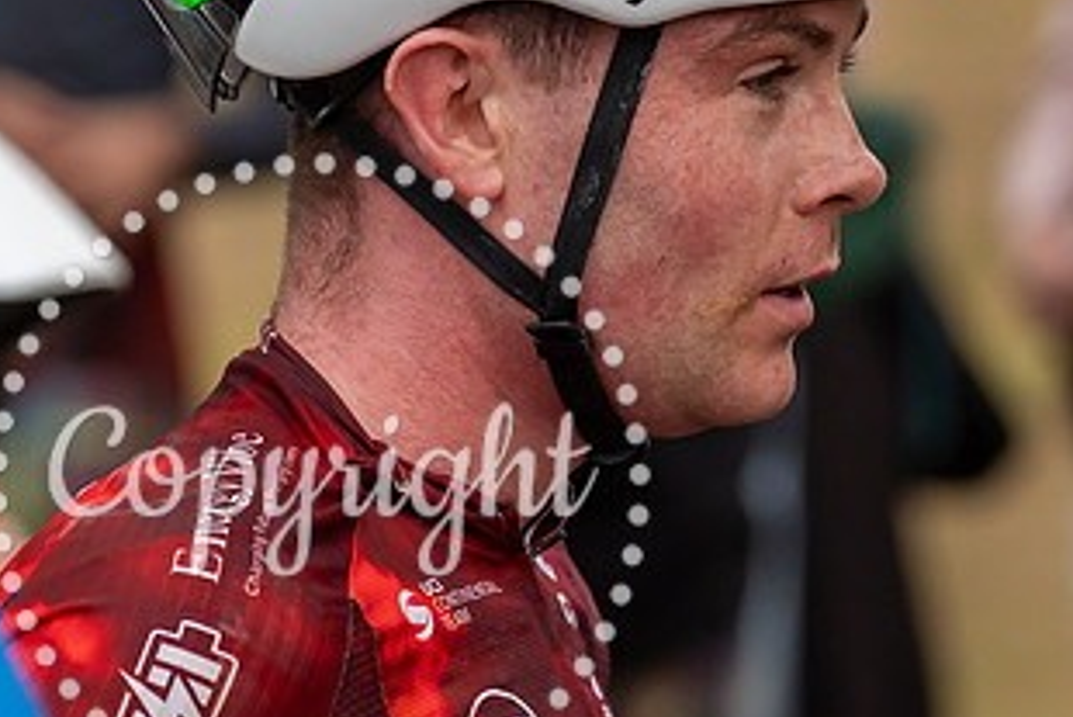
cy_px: 239
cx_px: 721
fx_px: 13478
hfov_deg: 4.6
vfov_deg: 3.0
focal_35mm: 452
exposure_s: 1/1000
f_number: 3.5
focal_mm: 130
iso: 1000
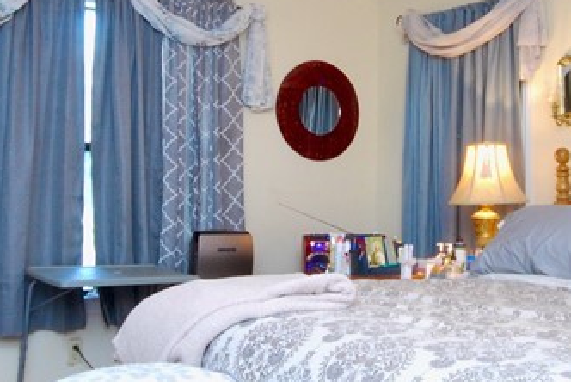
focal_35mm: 49
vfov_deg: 27.3
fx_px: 778
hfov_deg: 40.3
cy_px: 102
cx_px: 316
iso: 400
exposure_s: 1/8
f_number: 4
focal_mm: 10
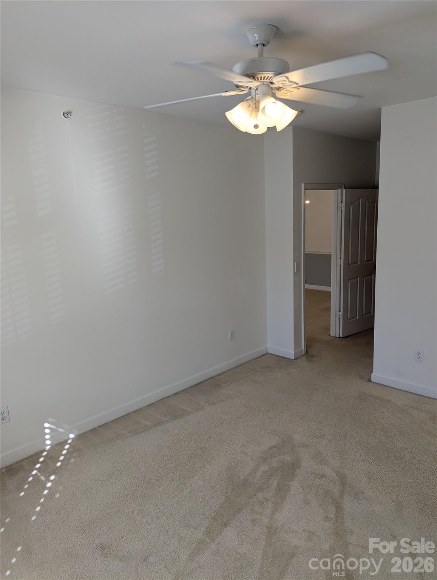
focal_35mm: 24
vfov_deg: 71.5
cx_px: 218
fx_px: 403
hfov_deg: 56.9
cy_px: 290
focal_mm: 6.81
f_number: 1.85
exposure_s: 1/234
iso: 50
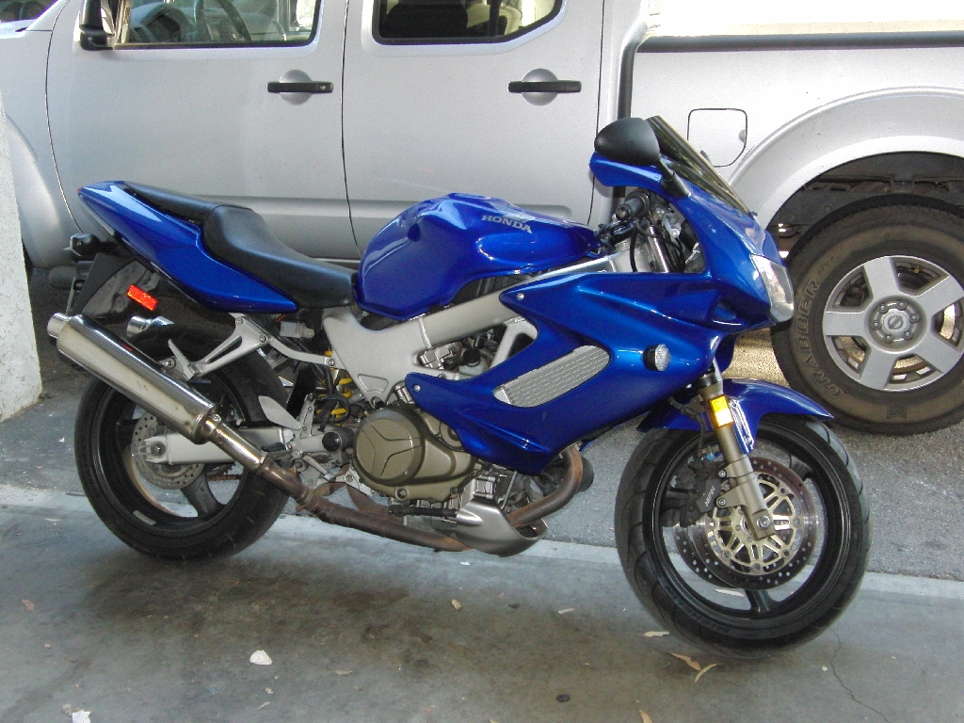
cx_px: 482
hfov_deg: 38.9
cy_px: 362
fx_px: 1365
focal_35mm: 49
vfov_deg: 29.7
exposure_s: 1/60
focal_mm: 8.7
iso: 400
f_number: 3.3
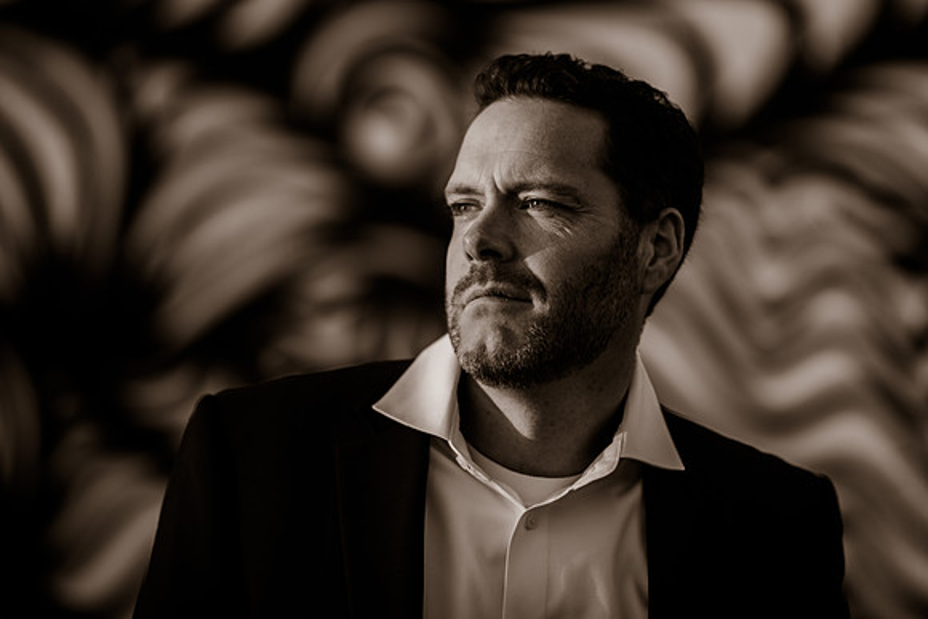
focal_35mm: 121
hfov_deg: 17.0
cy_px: 264
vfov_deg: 11.4
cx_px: 482
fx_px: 3111
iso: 200
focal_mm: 105
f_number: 2
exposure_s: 1/1000
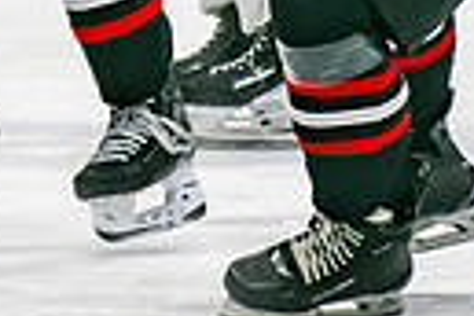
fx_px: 15812
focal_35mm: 1201
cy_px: -234
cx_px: -110
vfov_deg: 1.1
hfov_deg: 1.7
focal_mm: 150
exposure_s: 1/640
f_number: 2.8
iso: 500
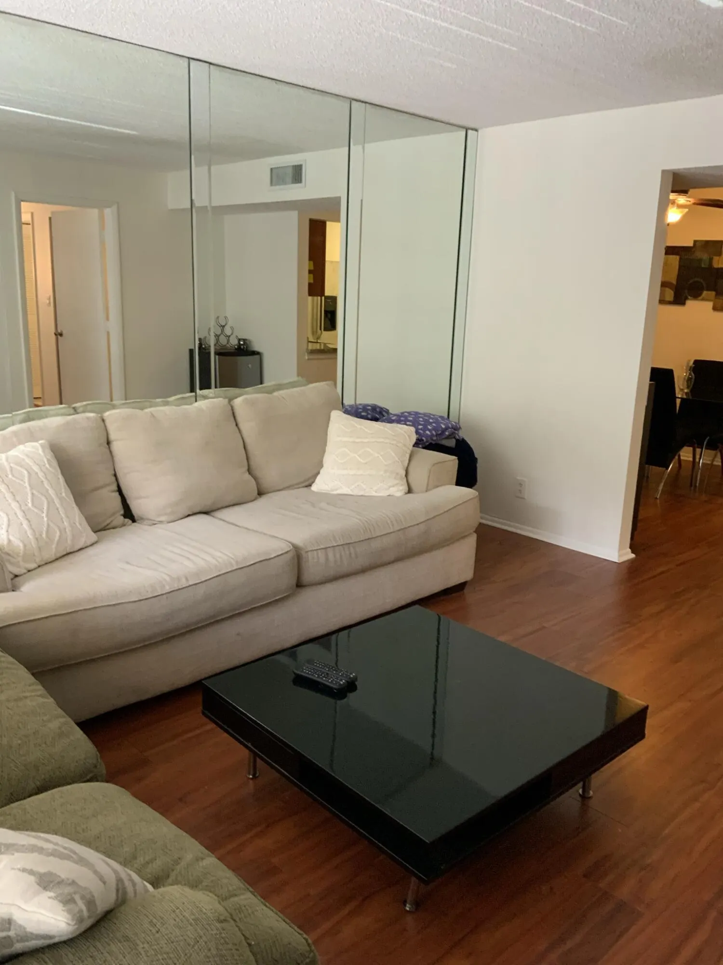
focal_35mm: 29
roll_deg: -2.0
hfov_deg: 48.2
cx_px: 362
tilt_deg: -13.4
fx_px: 808
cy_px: 482
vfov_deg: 61.7
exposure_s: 1/60
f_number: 1.8
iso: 250
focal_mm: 3
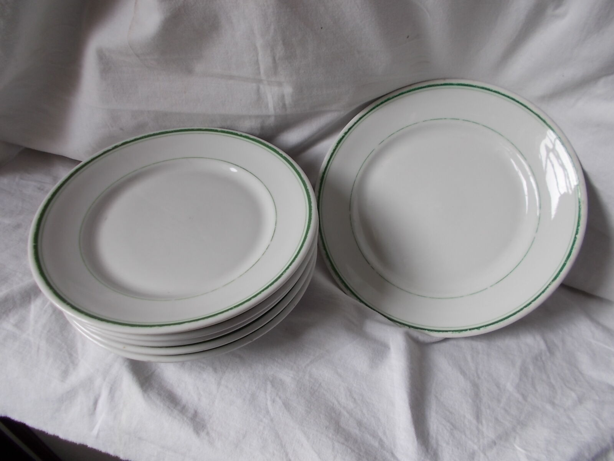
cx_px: 307
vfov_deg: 53.1
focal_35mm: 26
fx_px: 461
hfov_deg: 67.3
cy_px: 230
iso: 80
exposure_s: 1/60
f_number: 3.2
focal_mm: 4.6
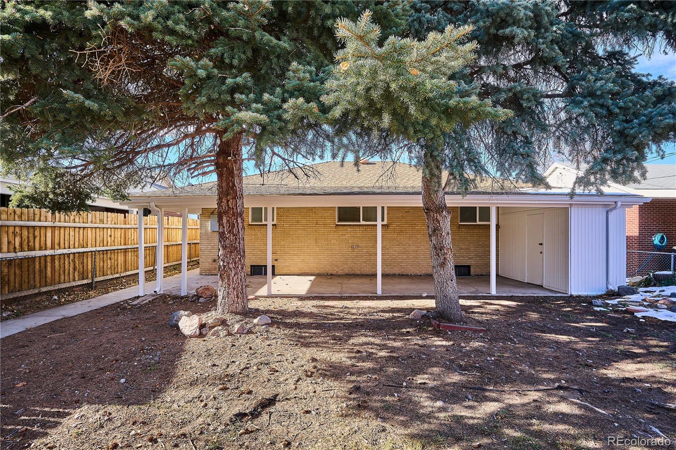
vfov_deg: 68.9
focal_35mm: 18
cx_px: 338
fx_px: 329
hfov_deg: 91.6
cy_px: 225
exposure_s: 1/160
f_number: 10
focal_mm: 17.5
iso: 400
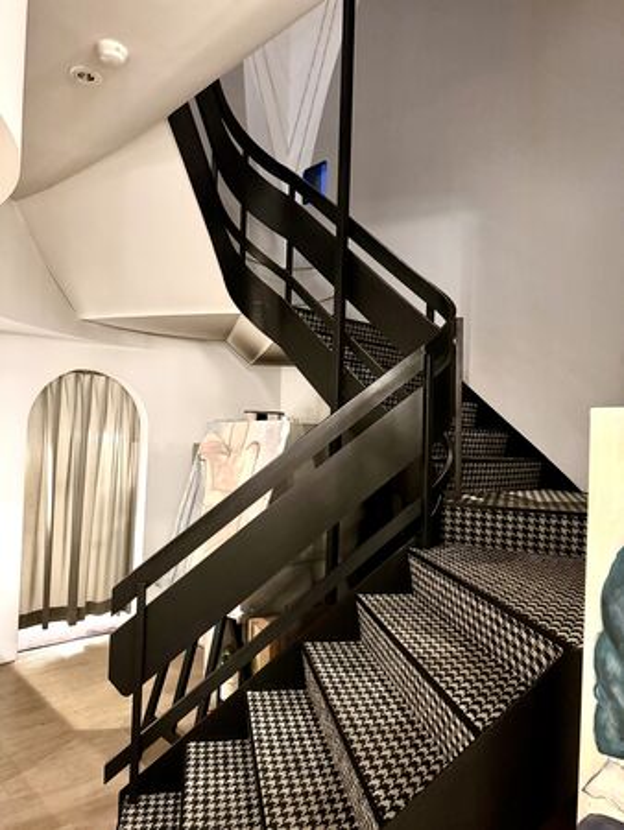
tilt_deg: +2.4
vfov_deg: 71.6
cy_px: 415
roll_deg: -1.8
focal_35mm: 24
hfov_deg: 56.9
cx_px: 312
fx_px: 576
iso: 1000
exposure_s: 1/25
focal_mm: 6.86
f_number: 1.78
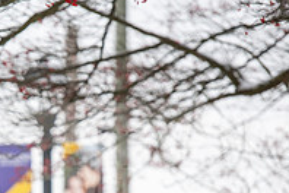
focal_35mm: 512
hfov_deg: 4.0
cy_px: 280
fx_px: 4110
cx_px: -47
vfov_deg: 2.7
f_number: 4
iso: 125
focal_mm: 175
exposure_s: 1/640
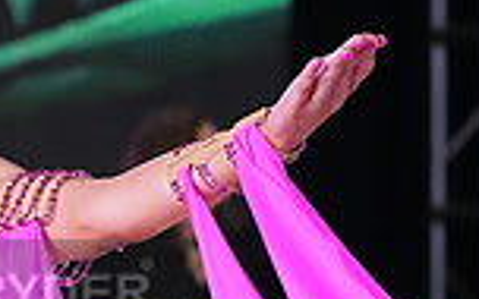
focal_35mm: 626
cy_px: 323
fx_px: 8172
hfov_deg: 3.3
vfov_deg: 2.1
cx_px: -154
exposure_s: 1/400
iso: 20000
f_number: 7.1
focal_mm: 161
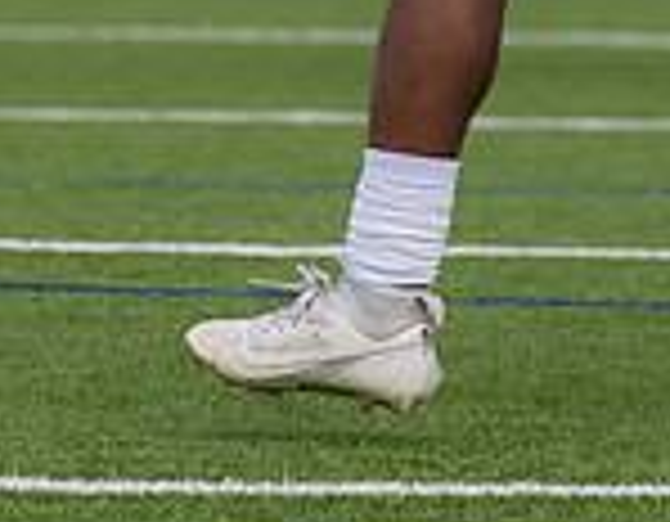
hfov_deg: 3.4
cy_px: -401
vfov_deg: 2.6
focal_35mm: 574
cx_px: 630
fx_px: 11264
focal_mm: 94
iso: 100
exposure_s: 1/1600
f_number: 2.8
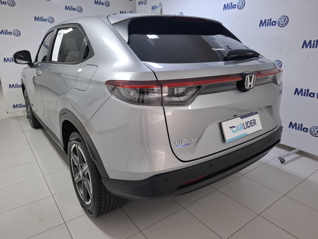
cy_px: 120
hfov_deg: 73.9
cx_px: 159
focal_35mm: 23
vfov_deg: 58.9
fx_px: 211
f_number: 1.8
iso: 320
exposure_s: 1/60
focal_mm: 5.54
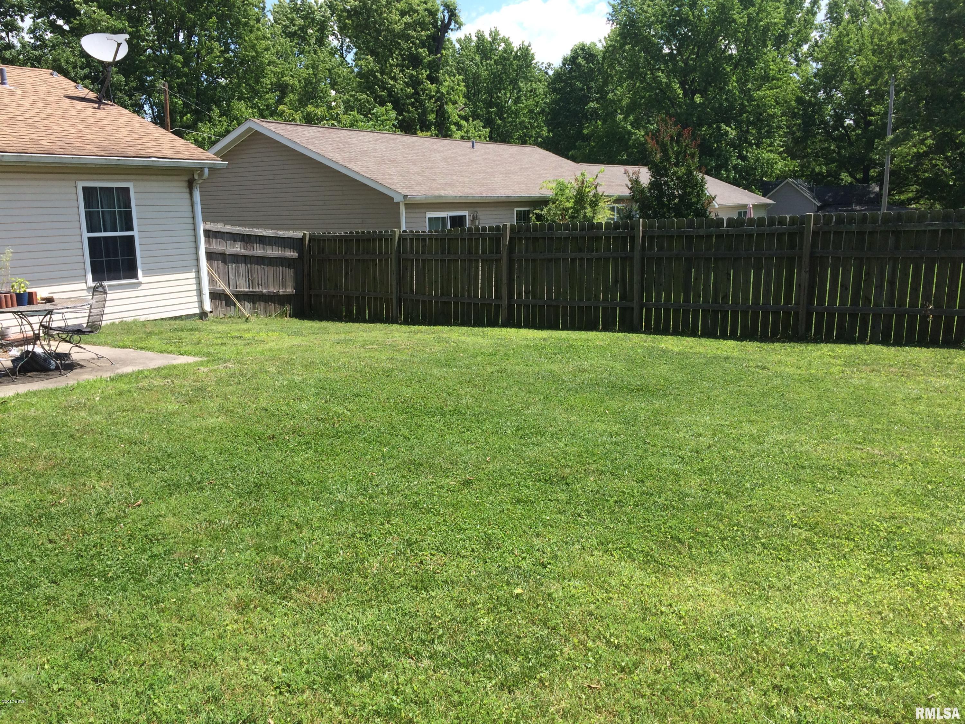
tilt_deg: -12.2
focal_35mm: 29
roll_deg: +0.5
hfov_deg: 61.7
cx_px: 482
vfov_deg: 48.2
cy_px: 362
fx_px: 808
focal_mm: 4.15
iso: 32
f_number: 2.2
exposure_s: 1/1053
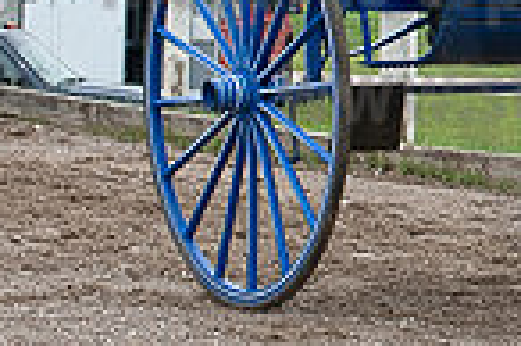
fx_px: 5247
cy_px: -27
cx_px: 878
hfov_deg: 5.6
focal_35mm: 363
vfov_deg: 3.8
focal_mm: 105
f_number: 5.6
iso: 800
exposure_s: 1/1000
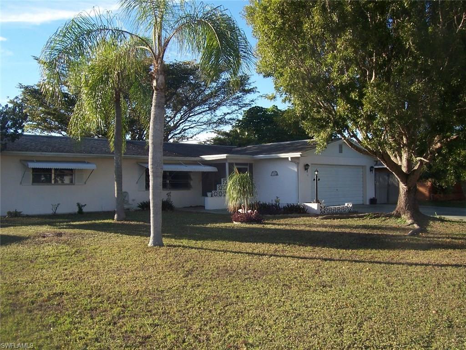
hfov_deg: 54.0
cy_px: 175
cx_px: 233
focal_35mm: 34
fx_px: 458
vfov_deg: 41.8
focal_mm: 5.6
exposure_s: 1/250
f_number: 5.6
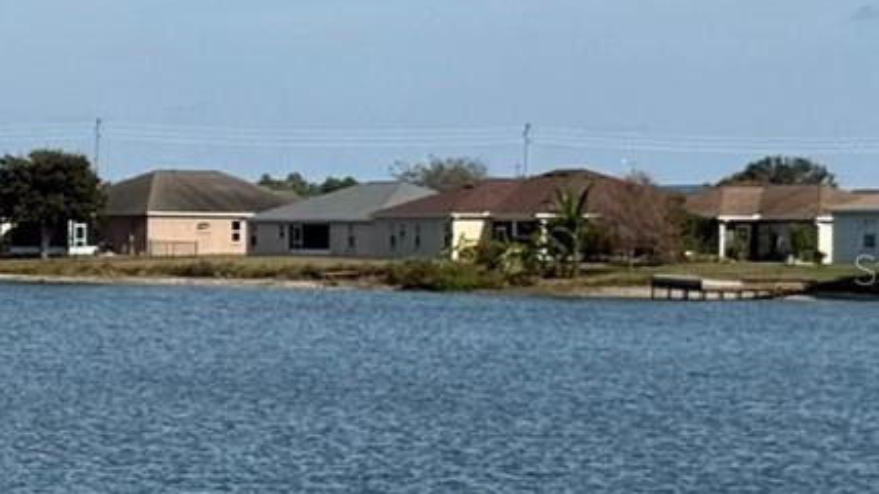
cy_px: 269
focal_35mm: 195
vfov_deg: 6.2
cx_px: -592
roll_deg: -0.5
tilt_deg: +0.7
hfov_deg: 10.5
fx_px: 4544
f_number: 1.78
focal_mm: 6.76
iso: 64
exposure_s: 1/7874
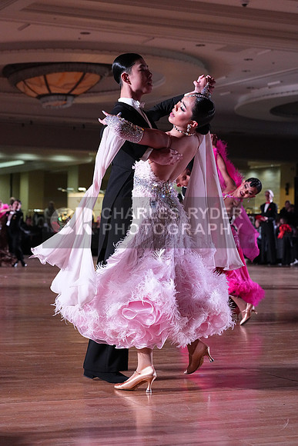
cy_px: 223
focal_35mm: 81
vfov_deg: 25.1
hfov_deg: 16.9
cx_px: 149
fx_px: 1005
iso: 8000
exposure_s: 1/400
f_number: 5.6
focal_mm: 81
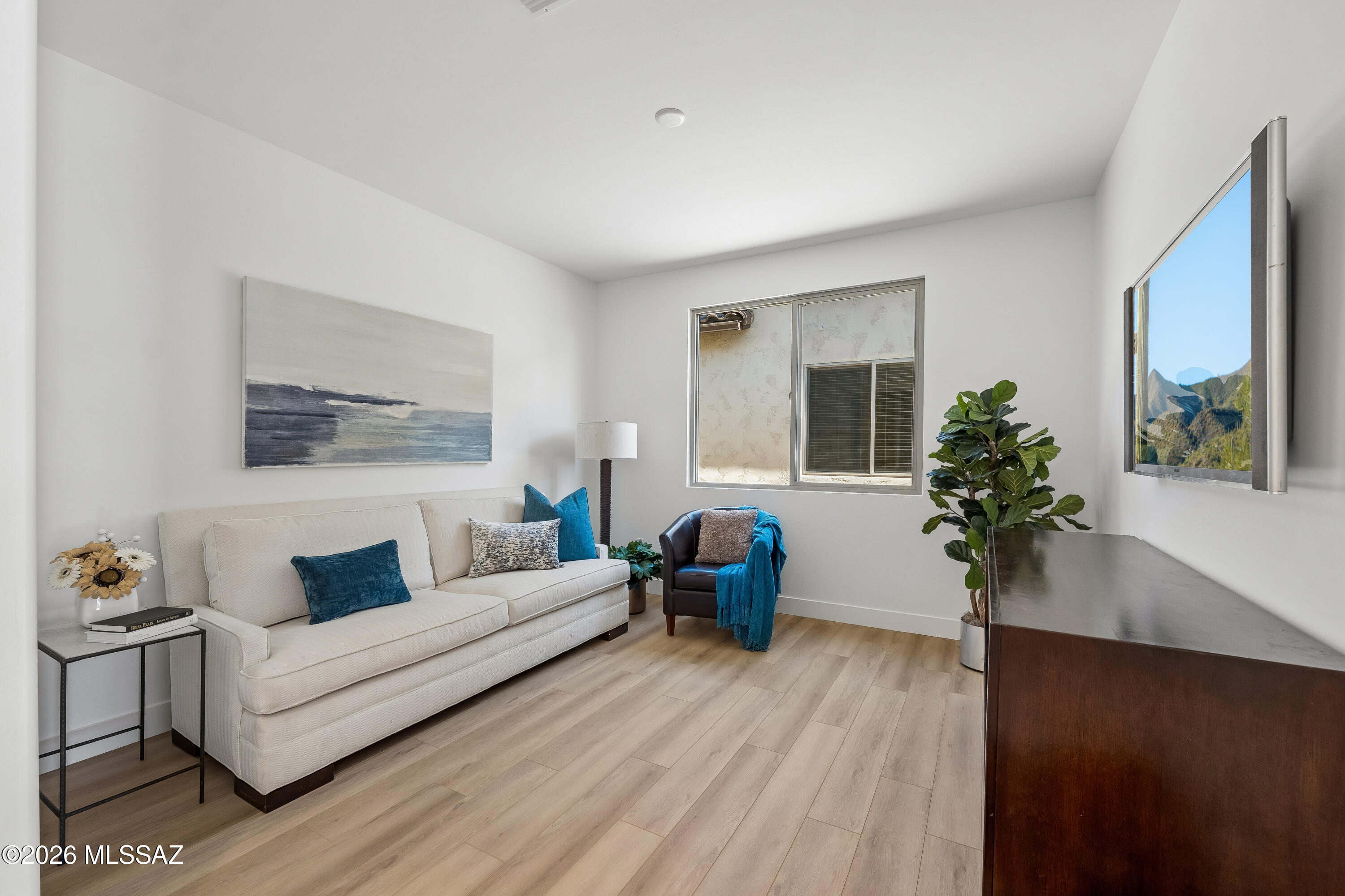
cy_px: 448
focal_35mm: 14
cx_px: 672
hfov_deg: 104.3
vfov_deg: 81.2
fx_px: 523
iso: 400
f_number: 8
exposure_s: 1/30
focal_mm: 14
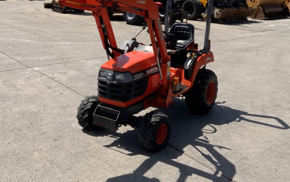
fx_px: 364
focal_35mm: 46
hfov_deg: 43.4
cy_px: 40
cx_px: 132
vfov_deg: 27.5
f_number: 1.8
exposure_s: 1/2141
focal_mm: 3
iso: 20
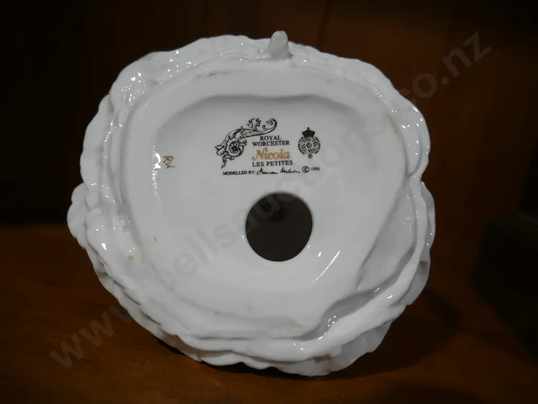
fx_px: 466
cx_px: 269
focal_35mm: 30
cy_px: 202
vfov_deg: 46.8
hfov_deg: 59.9
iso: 200
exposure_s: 1/60
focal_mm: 15
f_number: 3.6
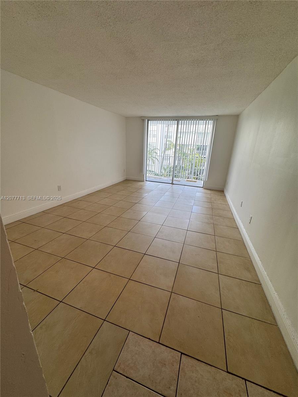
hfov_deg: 85.7
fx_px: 161
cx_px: 149
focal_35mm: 14
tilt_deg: -17.9
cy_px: 198
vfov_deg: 102.1
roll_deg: -2.4
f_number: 2.2
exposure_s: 1/120
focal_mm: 2.22
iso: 64
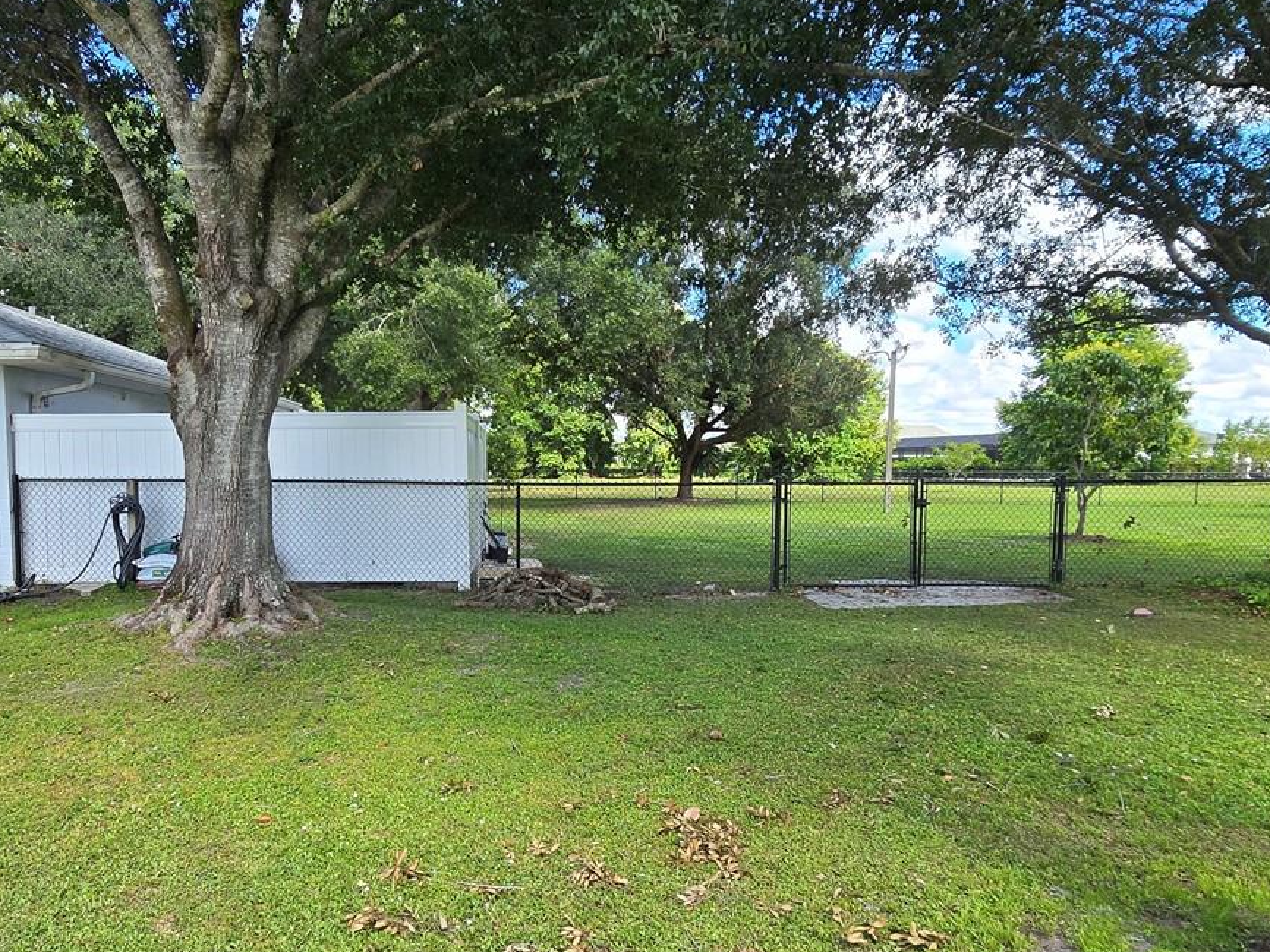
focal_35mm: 24
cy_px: 535
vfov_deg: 56.6
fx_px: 880
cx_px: 535
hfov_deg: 71.1
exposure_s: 1/621
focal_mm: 2.2
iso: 50
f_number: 2.2
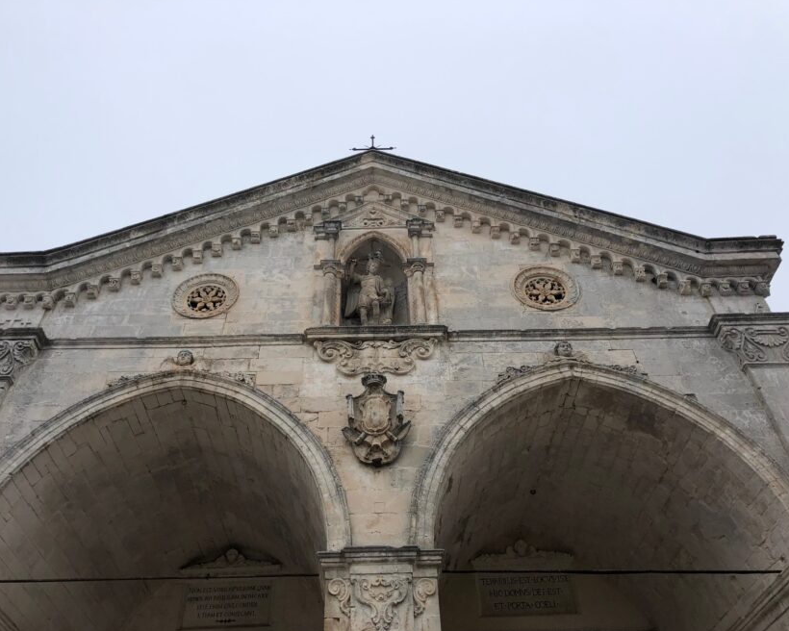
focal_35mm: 30
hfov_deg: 58.7
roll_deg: +1.5
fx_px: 701
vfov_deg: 48.5
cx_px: 369
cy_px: 320
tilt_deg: +44.7
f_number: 1.8
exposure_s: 1/657
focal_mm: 4
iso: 20
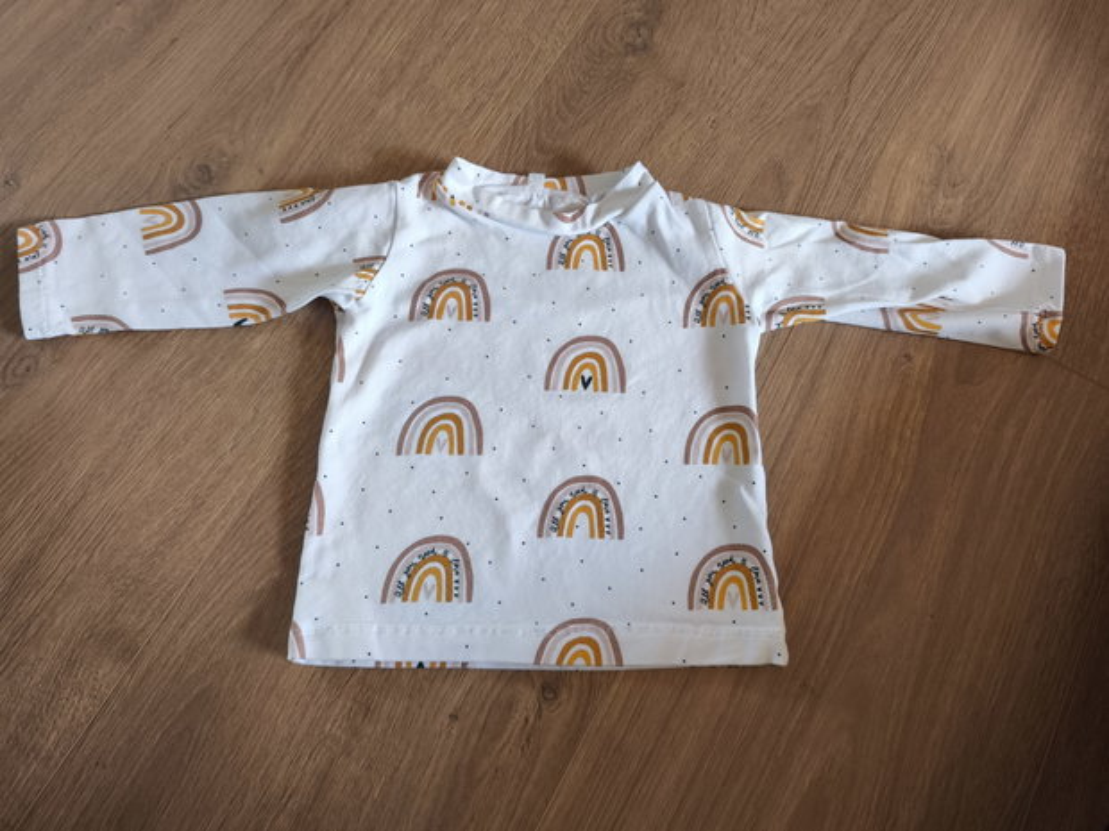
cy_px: 416
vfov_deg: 58.9
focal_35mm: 23
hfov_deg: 73.9
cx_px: 554
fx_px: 737
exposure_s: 1/50
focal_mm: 6.57
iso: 640
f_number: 1.6
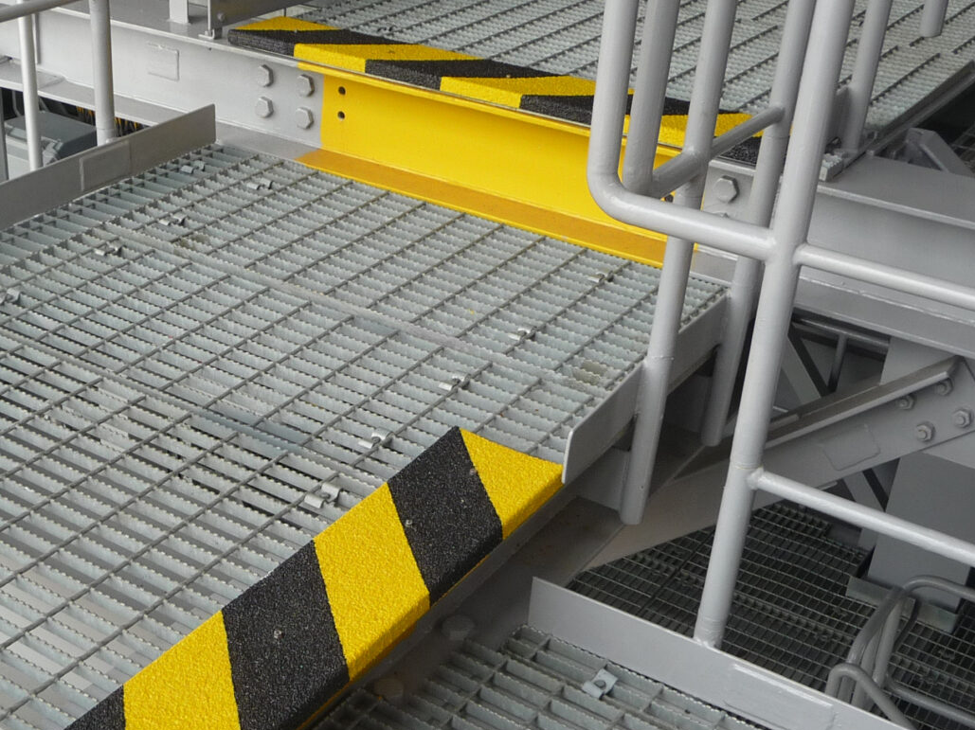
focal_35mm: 49
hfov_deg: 38.3
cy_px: 480
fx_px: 1380
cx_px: 292
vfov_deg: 29.5
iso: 100
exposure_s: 1/60
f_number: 3.3
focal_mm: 4.7
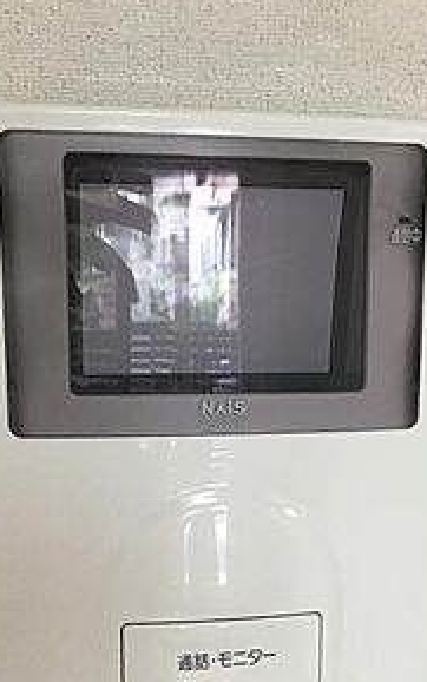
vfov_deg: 38.9
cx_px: 243
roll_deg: -1.8
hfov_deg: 25.4
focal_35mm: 51
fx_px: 948
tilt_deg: -9.5
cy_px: 479
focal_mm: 4.15
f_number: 2.2
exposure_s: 1/30
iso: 40
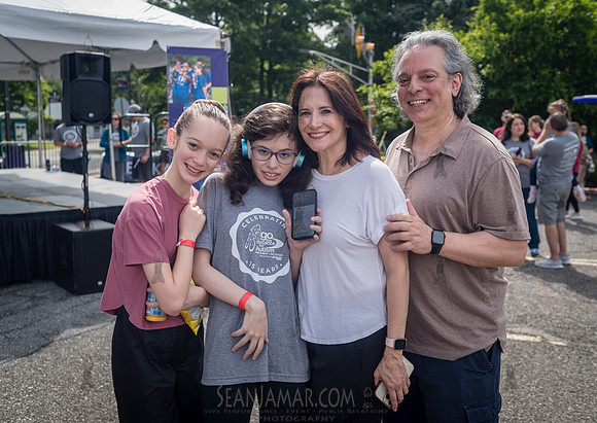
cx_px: 305
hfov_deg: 50.6
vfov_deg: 37.0
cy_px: 207
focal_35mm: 37
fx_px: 631
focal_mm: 35
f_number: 4
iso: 200
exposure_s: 1/1000
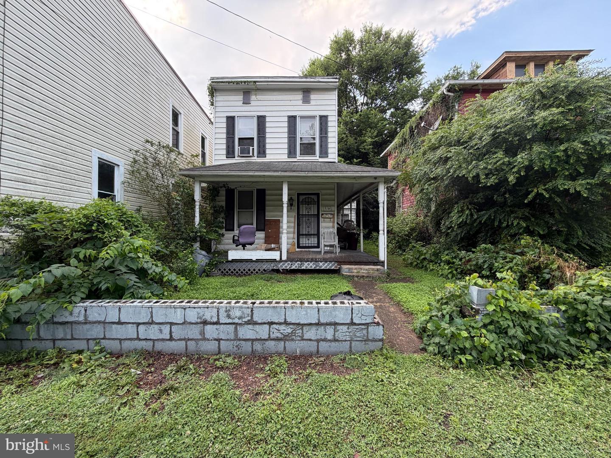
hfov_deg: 102.1
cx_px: 306
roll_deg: -0.2
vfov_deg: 85.7
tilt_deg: +0.1
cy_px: 229
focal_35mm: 14
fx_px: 247
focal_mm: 2.22
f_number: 2.2
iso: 64
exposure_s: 1/177
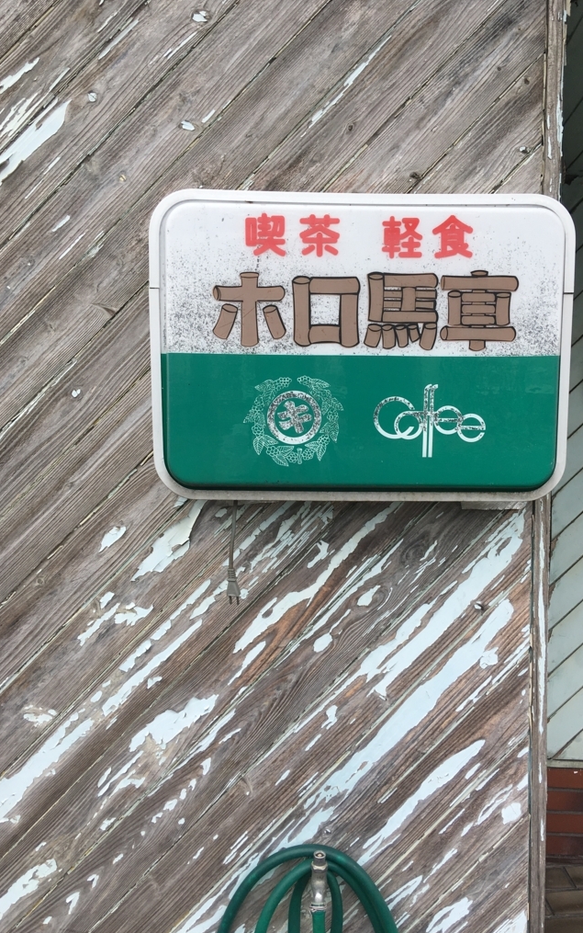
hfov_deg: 40.6
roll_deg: +0.8
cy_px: 465
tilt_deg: -4.9
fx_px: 788
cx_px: 326
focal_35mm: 31
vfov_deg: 61.2
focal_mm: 4.15
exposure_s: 1/364
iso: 25
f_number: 2.2
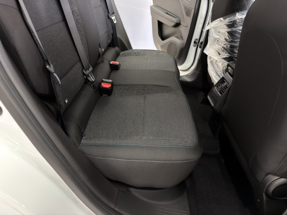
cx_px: 144
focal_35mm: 24
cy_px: 108
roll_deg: -12.7
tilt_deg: -30.0
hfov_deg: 71.6
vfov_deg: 56.8
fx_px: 199
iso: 800
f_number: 1.78
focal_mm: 6.76
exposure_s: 1/25
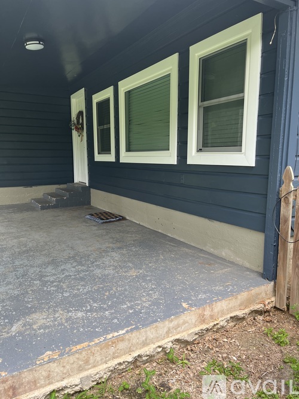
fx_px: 300
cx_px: 150
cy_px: 200
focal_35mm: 26
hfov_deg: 53.0
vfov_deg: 67.3
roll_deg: +0.2
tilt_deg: -8.3
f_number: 1.6
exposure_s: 1/122
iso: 40
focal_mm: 5.1
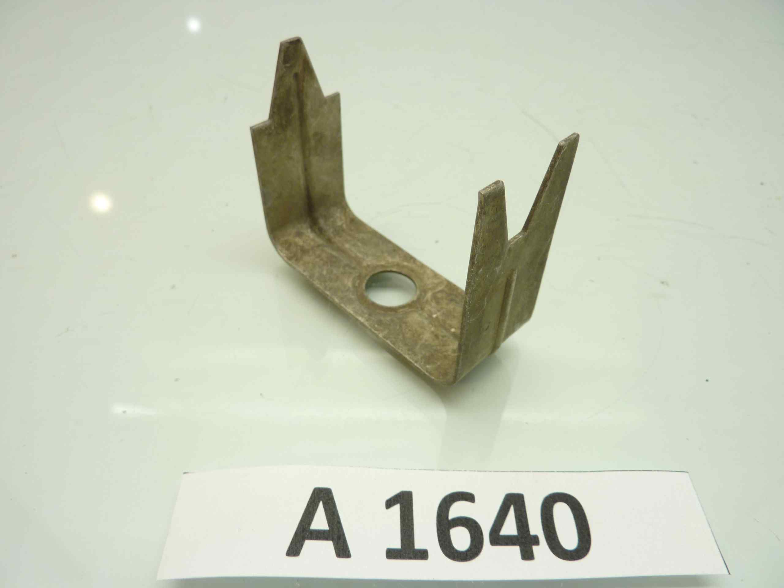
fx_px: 566
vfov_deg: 54.9
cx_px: 392
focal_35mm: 25
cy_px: 294
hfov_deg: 69.4
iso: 80
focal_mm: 4.1
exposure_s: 1/20
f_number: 3.3
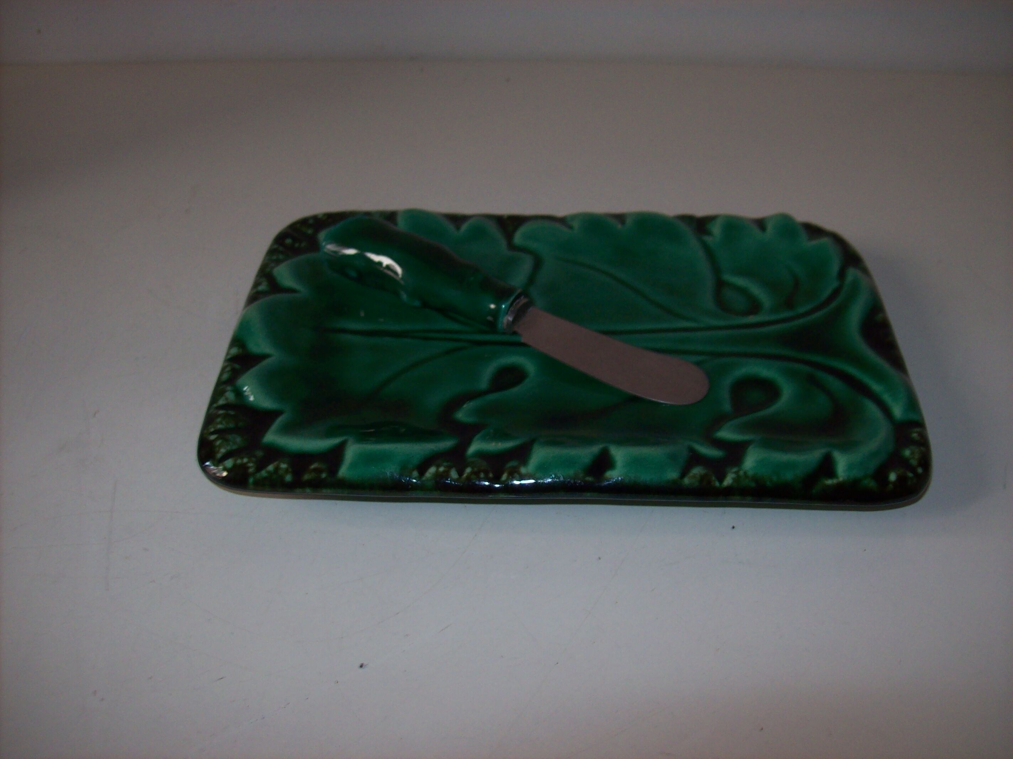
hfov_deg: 51.4
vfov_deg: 39.6
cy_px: 380
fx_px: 1053
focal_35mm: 36
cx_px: 506
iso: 80
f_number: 2.7
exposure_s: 1/64
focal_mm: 6
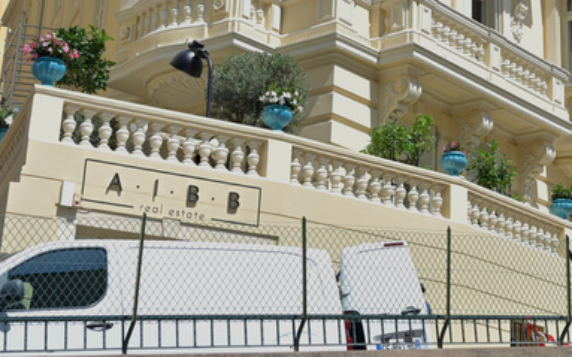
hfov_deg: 22.2
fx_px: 1424
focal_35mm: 91
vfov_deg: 13.9
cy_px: -54
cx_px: 512
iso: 50
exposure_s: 1/640
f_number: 4
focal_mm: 33.5
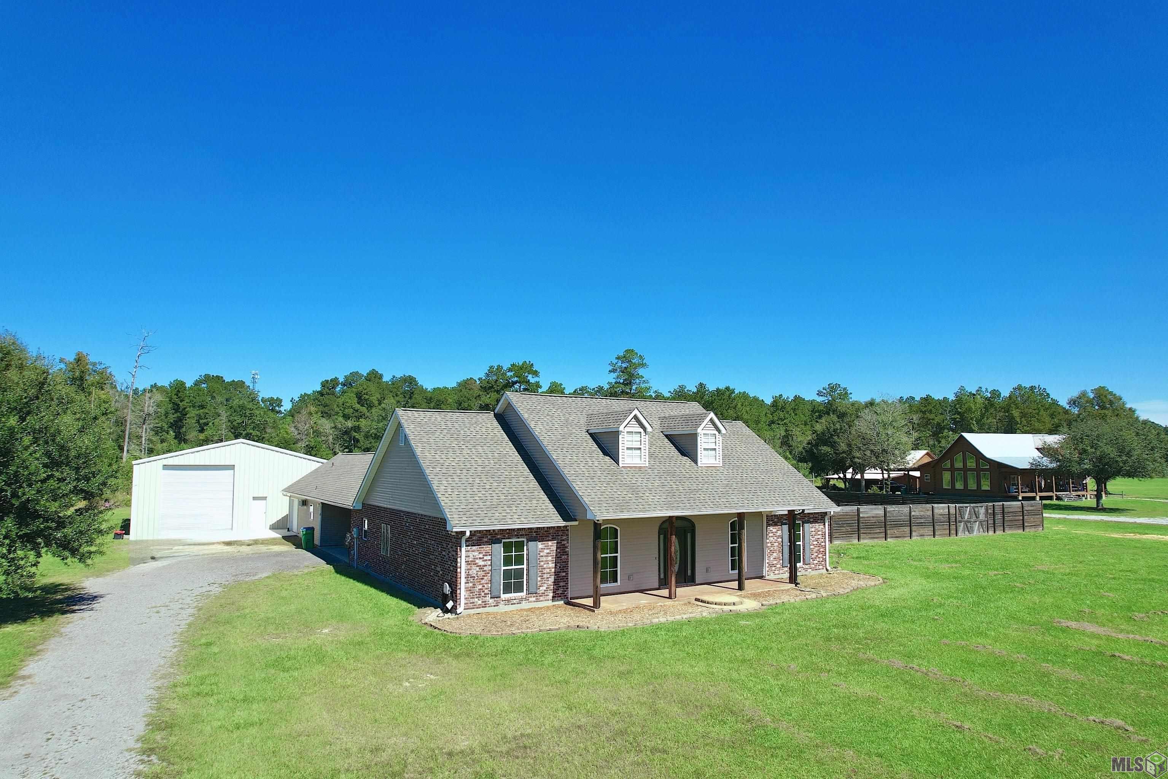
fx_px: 714
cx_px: 584
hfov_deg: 78.6
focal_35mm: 22
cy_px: 390
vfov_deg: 57.2
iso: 100
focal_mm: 8.38
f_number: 2.8
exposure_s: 1/500
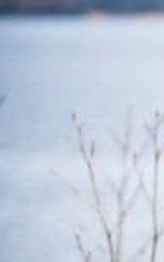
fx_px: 3347
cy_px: 213
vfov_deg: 4.5
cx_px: 499
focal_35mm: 468
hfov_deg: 2.8
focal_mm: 120
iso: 100
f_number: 2.8
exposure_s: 1/640
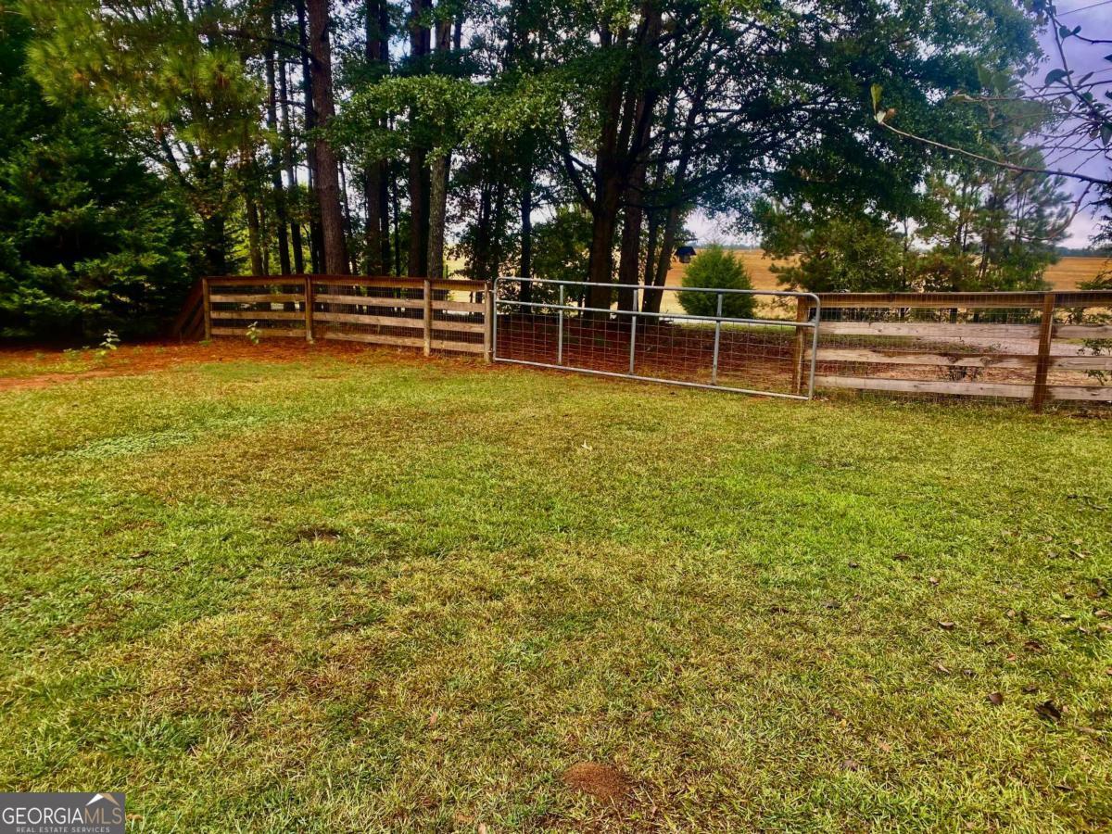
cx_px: 556
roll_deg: -1.1
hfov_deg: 67.3
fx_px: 835
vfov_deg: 53.1
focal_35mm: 26
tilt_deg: -10.5
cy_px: 417
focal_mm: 4.25
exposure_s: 1/288
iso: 32
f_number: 1.8
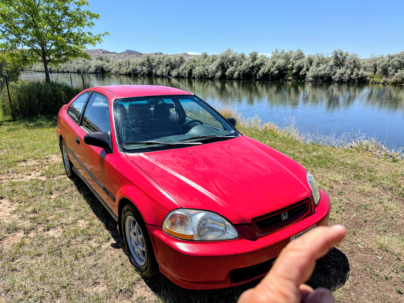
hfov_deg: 71.6
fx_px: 280
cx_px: 202
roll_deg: -0.1
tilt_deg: -15.5
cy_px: 152
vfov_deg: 56.8
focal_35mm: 24
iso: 80
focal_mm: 6.76
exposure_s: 1/3584
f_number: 1.78
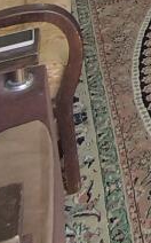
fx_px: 634
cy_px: -207
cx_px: 411
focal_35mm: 96
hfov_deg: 10.7
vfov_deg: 17.3
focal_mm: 1.65
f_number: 2.2
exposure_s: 1/50
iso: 60
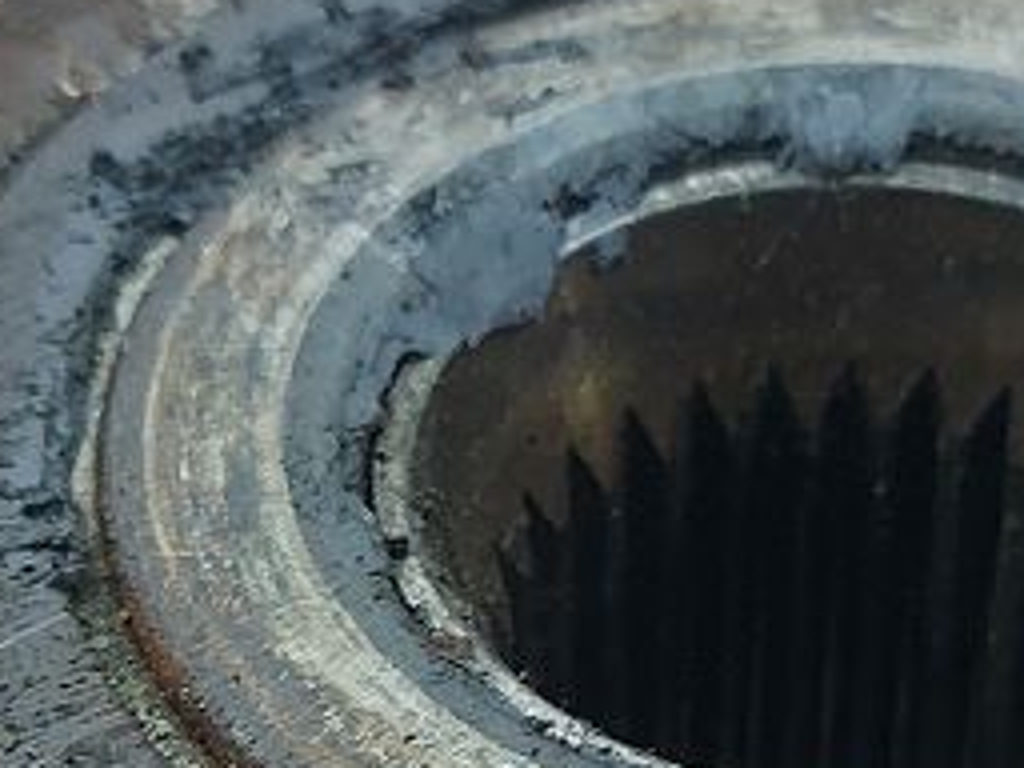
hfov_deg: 15.2
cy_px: 1096
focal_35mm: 130
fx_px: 3846
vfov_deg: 11.0
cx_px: 570
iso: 80
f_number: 1.8
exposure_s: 1/50
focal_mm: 5.23
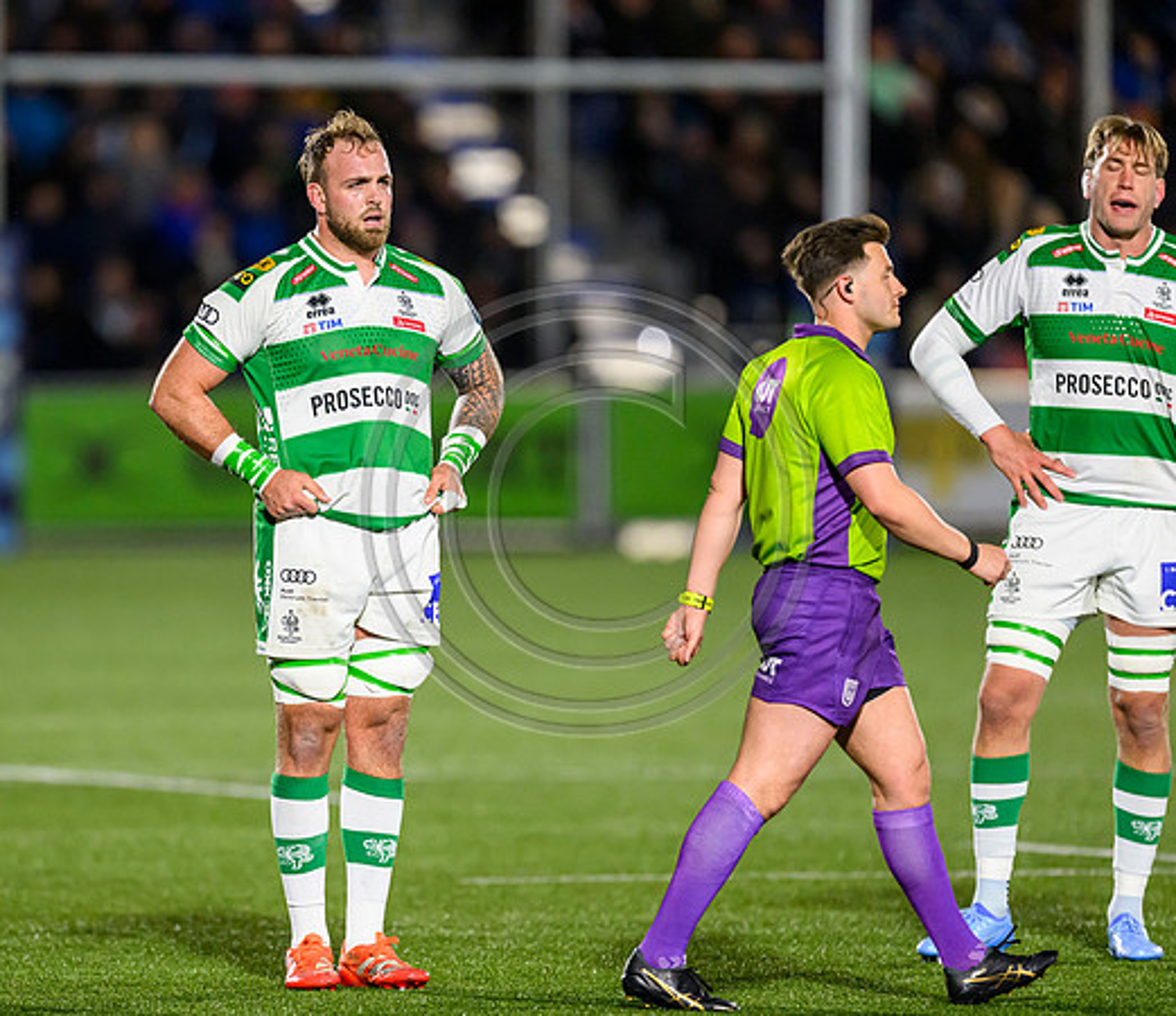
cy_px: 465
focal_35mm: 511
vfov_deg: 3.2
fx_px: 18354
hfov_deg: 3.7
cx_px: 350
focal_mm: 400
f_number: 3.2
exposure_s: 1/2000
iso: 5000
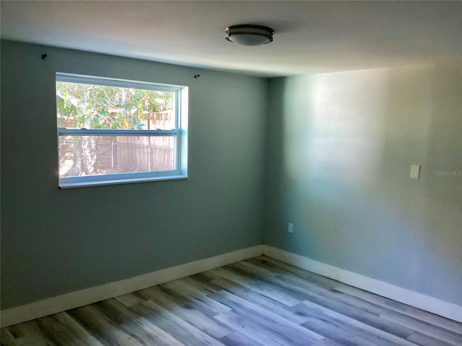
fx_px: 414
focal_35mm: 31
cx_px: 231
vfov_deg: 45.4
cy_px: 173
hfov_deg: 58.4
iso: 320
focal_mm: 3.3
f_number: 2.4
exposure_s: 1/40
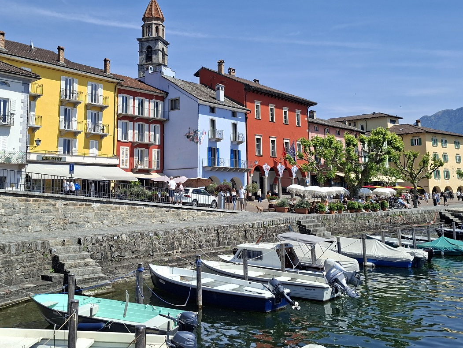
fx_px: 468
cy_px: 132
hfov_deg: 52.3
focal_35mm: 35
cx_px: 190
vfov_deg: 40.5
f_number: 1.8
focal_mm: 5.54
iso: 50
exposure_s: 1/2500
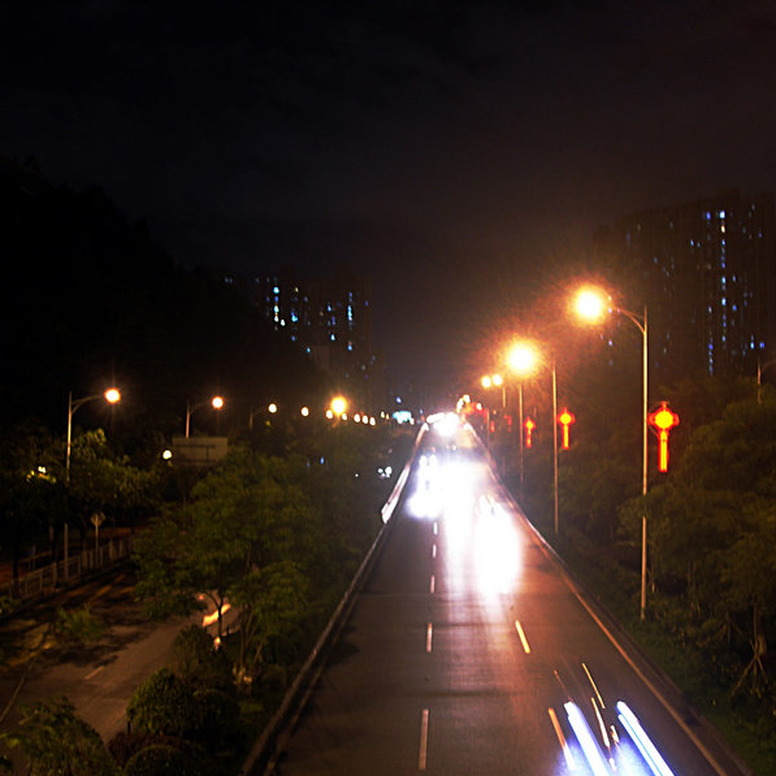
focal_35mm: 45
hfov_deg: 37.5
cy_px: 389
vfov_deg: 37.6
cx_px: 404
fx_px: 1141
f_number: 2.8
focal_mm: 7.8
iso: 64
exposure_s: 1/1.1
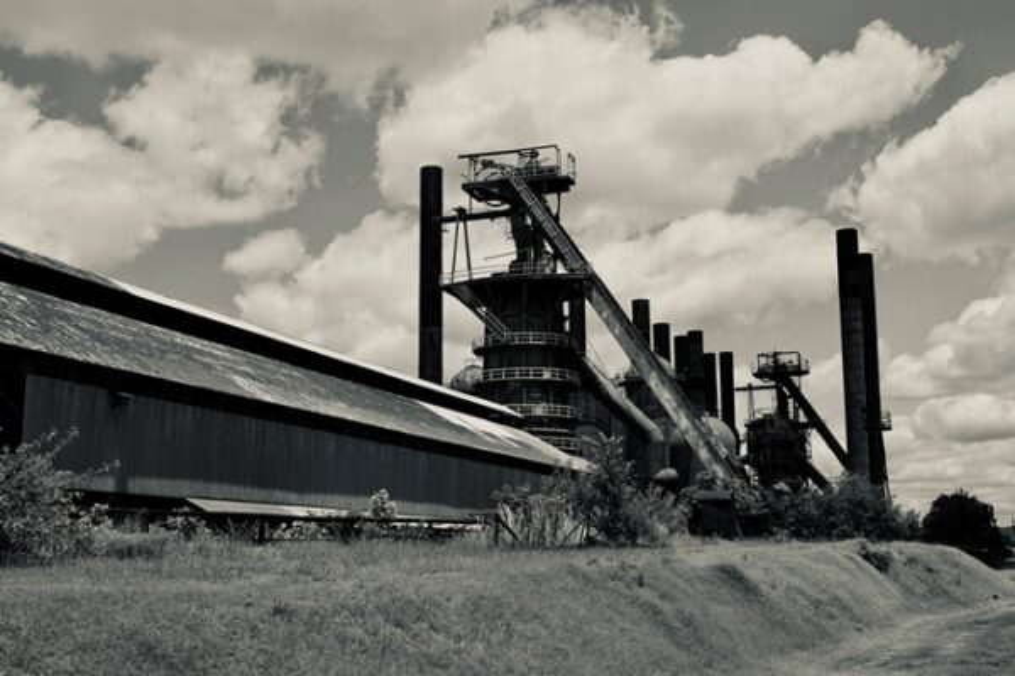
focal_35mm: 42
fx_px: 1184
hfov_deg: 46.4
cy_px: 338
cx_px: 508
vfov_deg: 31.9
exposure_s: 1/1600
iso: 400
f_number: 8
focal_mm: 28
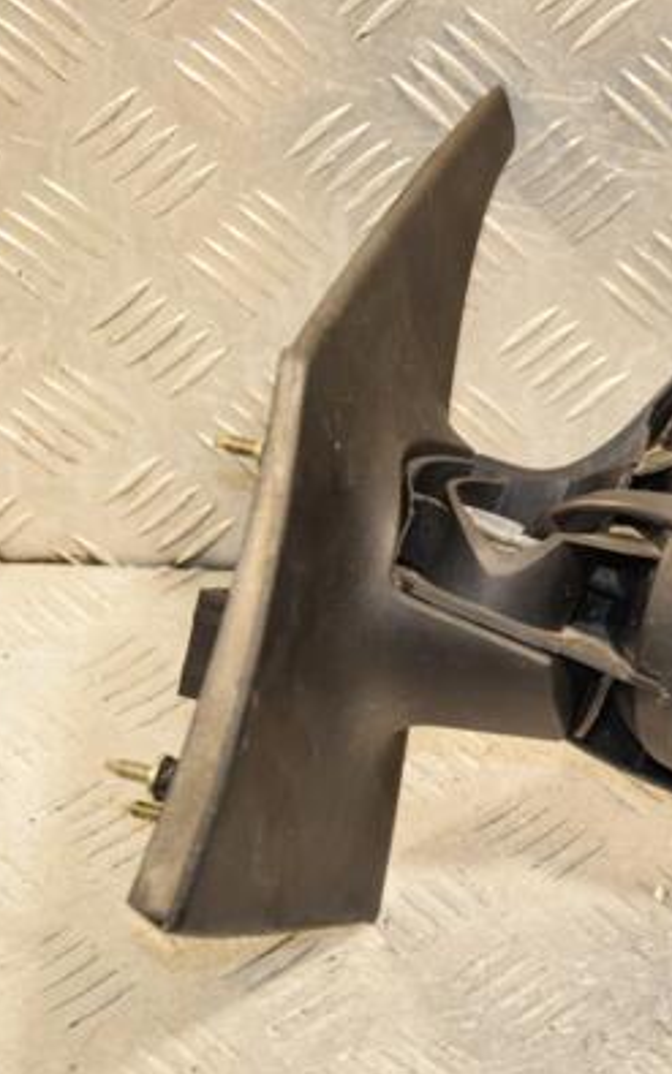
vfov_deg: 18.0
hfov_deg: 11.1
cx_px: 773
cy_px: 538
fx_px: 3398
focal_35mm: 116
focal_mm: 50
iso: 800
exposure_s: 1/125
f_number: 5
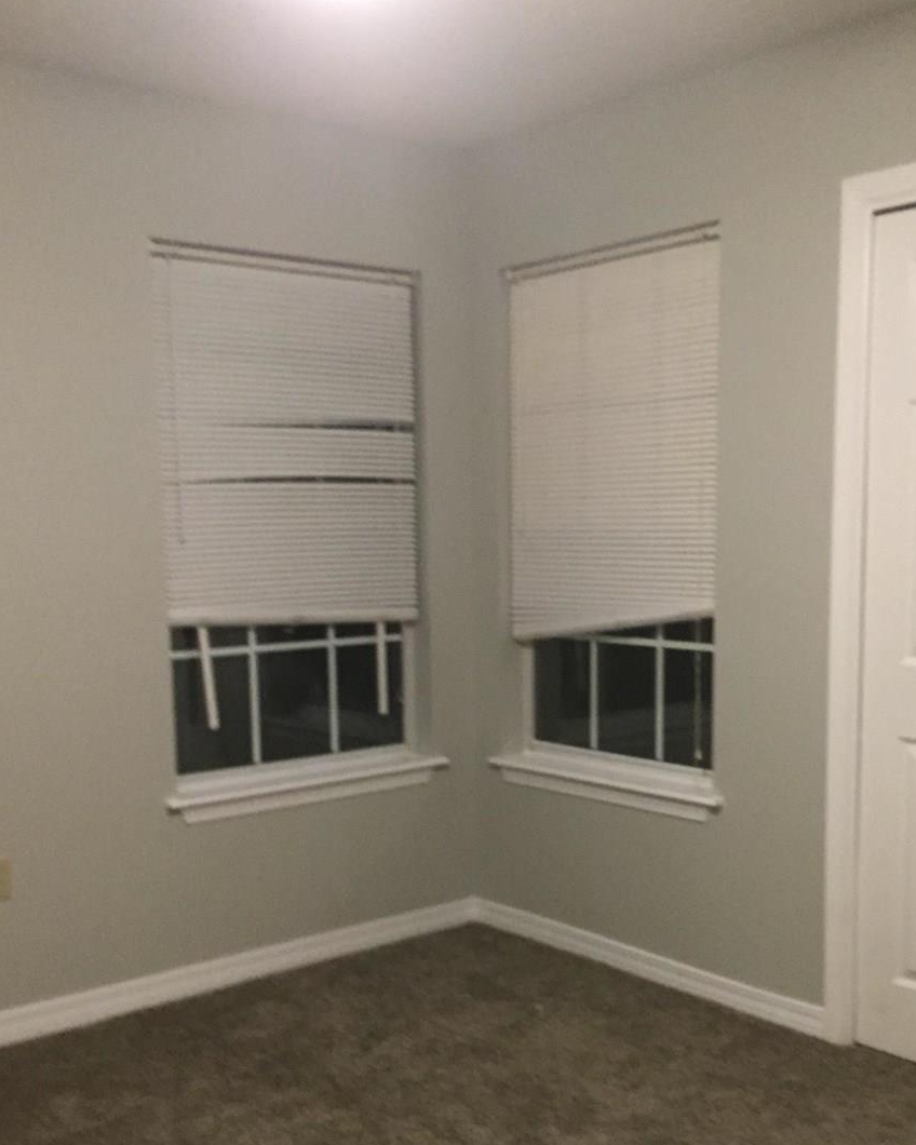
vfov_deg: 44.4
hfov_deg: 36.4
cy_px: 718
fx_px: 1389
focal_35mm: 41
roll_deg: +0.0
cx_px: 515
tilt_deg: -6.6
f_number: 2.2
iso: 250
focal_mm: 4.15
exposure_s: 1/15
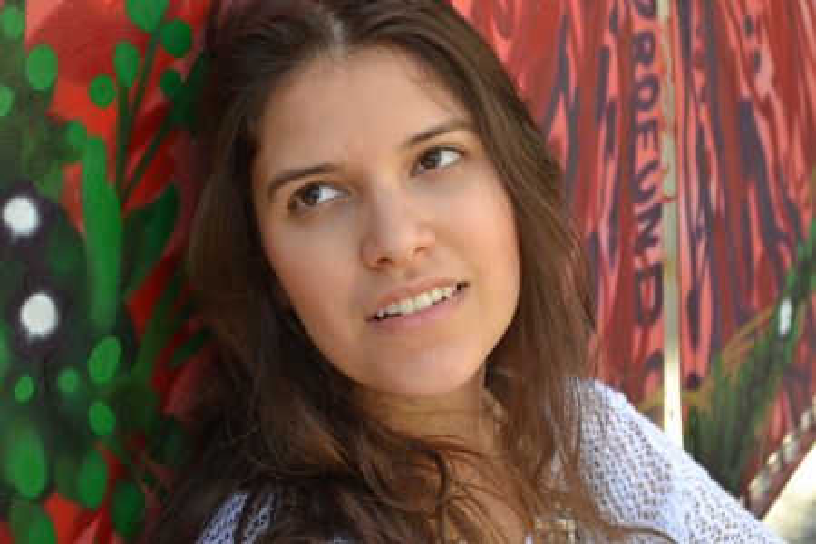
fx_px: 1496
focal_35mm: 66
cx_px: 408
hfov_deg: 30.5
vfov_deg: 20.6
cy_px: 272
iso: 360
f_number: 5.6
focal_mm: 44
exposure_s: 1/125
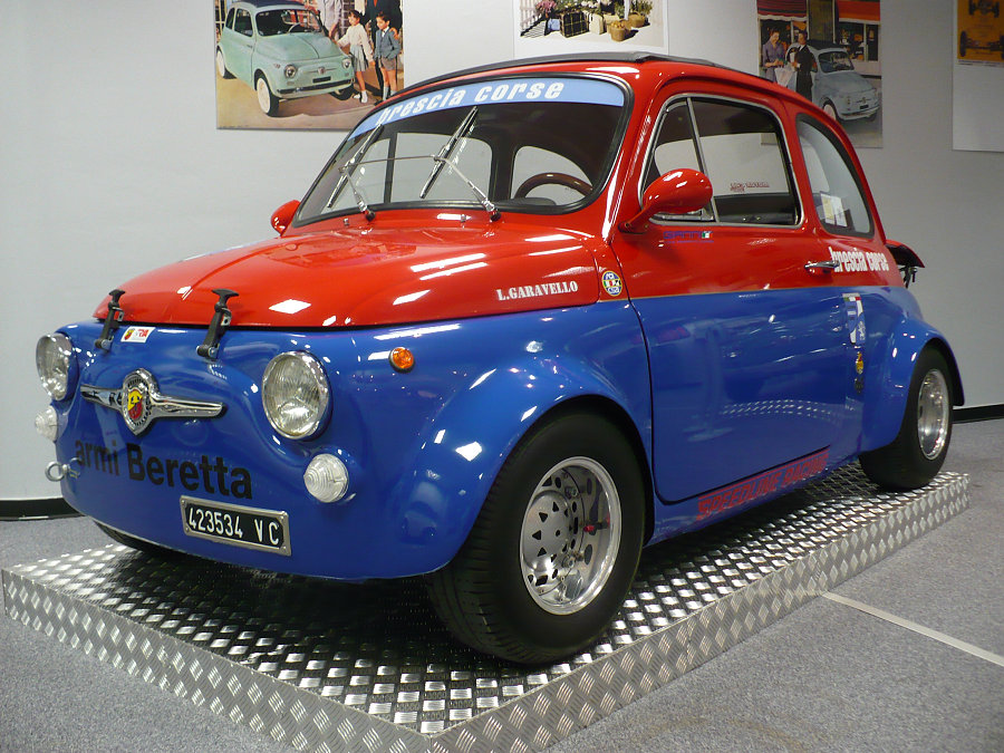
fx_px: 1073
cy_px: 376
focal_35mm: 37
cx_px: 502
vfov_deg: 38.7
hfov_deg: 50.1
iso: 200
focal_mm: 6.1
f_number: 2.8
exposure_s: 1/20
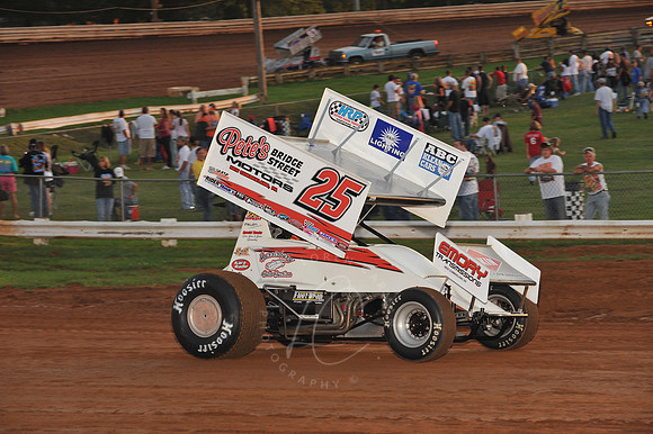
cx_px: 326
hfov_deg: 16.4
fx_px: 2266
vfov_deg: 11.0
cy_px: 217
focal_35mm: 125
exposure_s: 1/320
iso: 800
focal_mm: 125
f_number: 7.1
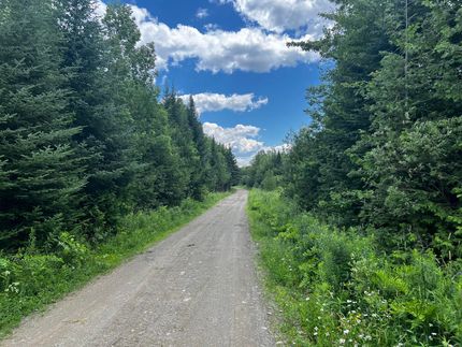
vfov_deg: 53.1
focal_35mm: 26
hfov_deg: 67.3
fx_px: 347
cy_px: 174
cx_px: 231
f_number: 1.5
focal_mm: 5.7
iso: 50
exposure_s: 1/1468
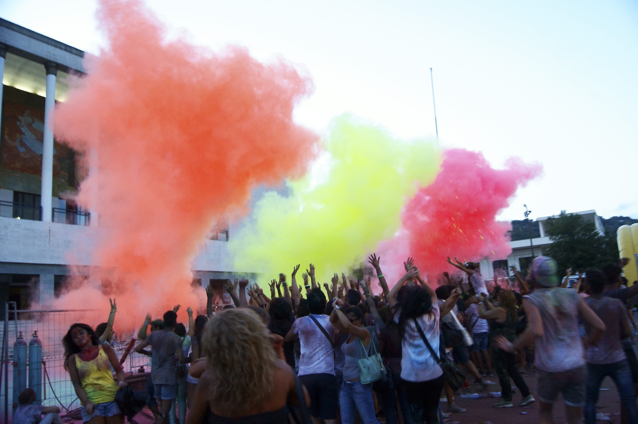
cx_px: 319
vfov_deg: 43.6
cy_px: 212
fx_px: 531
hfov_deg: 62.0
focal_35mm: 30
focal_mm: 20
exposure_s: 1/60
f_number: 5
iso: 800
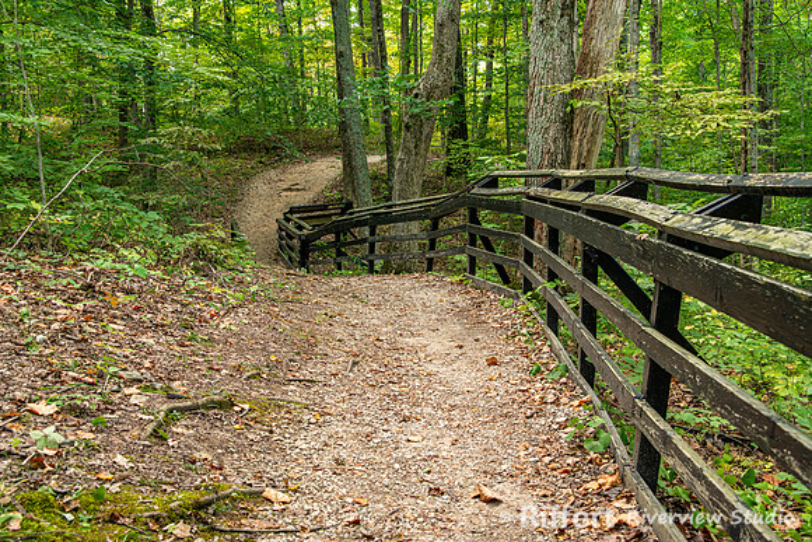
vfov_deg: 31.9
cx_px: 406
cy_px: 271
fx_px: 948
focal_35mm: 42
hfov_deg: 46.4
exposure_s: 1/200
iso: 3200
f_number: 8
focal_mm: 42
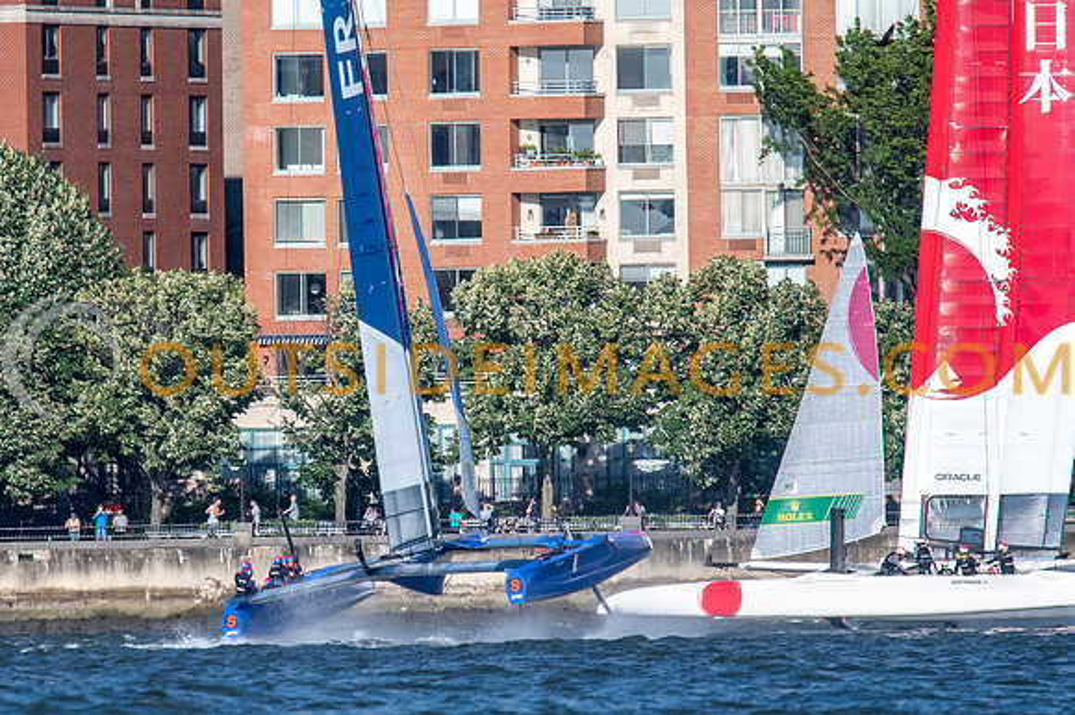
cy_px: 385
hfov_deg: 2.4
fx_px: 26111
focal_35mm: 875
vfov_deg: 1.6
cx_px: 339
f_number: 5.6
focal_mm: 420
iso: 640
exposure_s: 1/3200
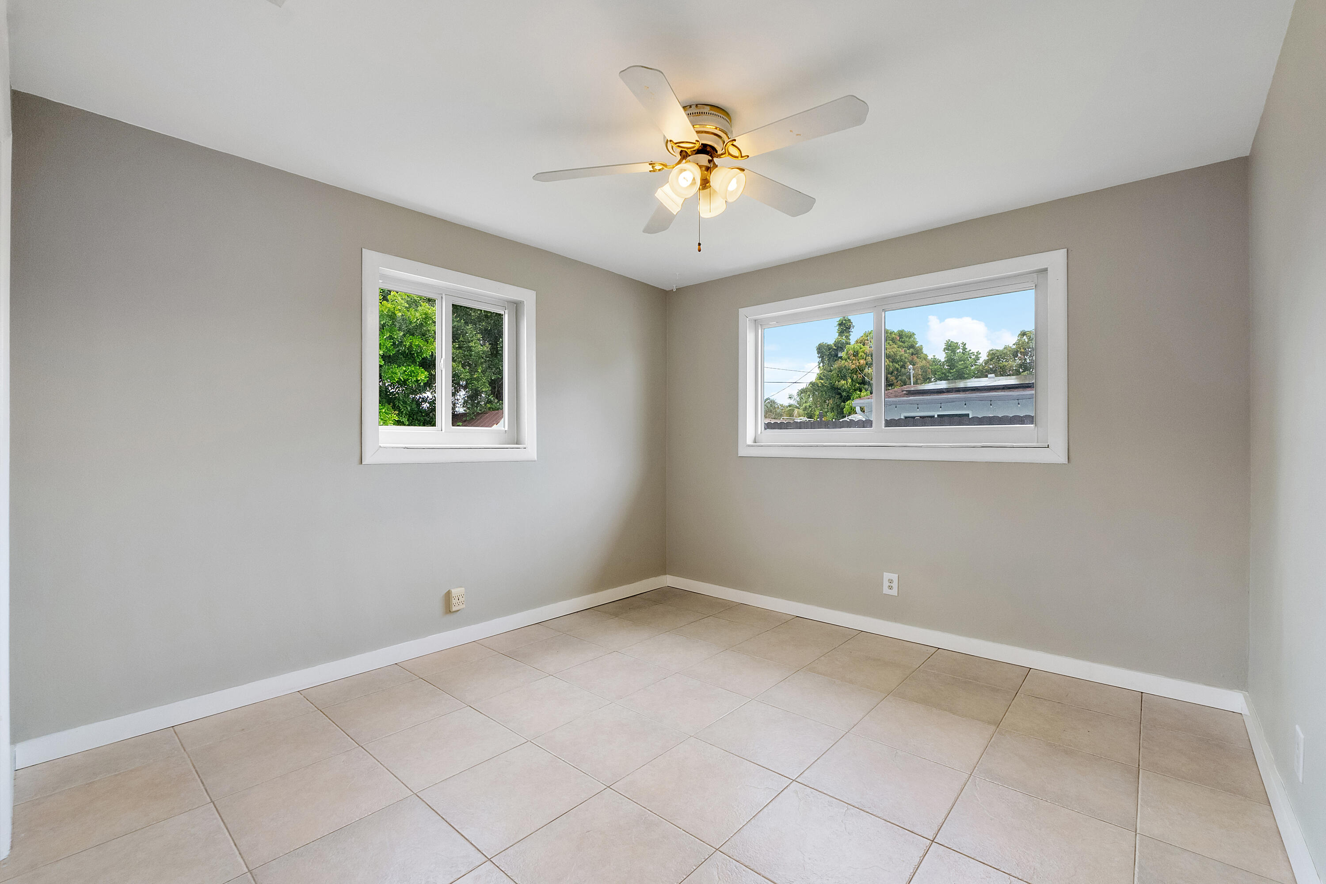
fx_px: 553
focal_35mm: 15
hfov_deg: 100.4
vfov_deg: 77.3
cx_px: 663
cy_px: 442
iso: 800
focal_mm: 10
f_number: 8
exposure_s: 1/160
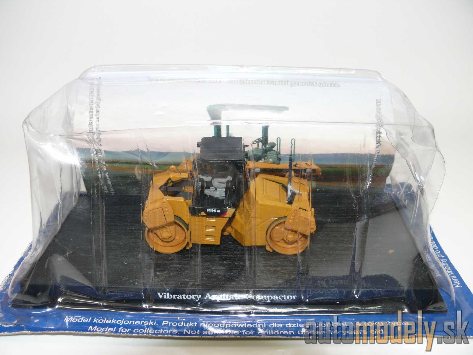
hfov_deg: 52.6
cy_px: 178
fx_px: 478
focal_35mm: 35
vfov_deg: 40.7
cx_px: 236
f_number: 4
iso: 100
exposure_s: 1/30
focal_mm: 7.4
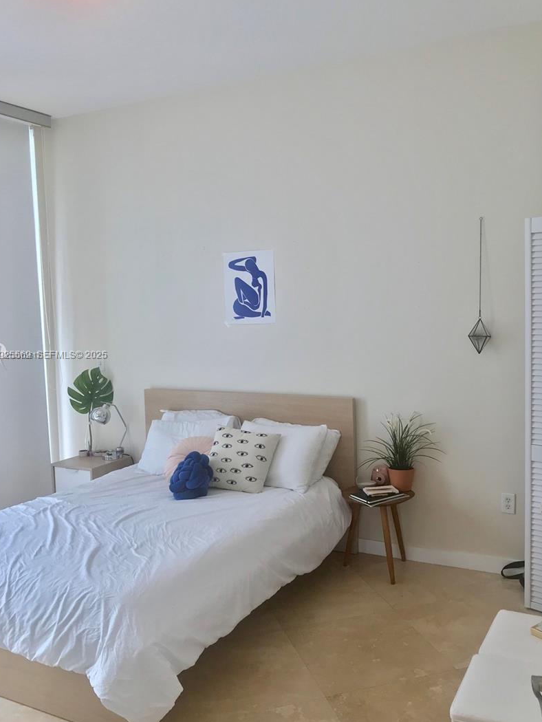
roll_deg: +1.1
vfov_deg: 56.8
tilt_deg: -4.2
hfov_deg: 44.2
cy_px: 355
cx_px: 289
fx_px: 668
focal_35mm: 32
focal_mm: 3.99
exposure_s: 1/30
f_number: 1.8
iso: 25
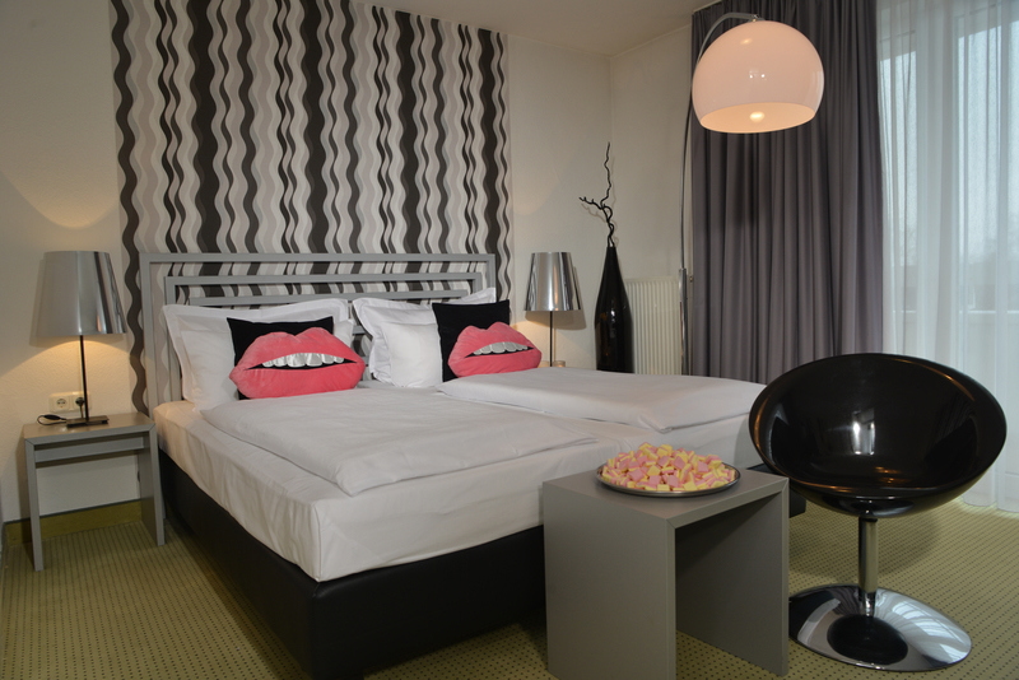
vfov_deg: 53.2
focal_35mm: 24
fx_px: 680
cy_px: 340
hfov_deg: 73.7
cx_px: 510
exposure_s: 1/25
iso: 250
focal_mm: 24
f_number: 6.3
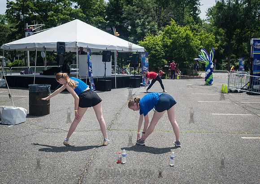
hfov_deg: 47.8
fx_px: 293
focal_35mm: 40
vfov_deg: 34.9
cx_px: 143
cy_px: 87
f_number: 4
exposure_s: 1/2000
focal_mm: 35
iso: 200
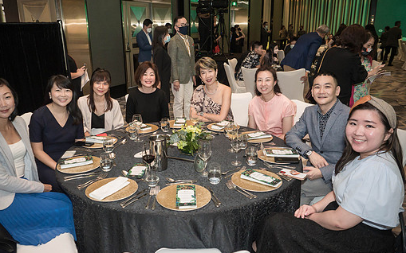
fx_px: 321
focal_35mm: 29
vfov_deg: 43.1
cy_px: 131
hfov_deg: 64.5
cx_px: 184
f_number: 2.8
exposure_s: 1/80
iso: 1600
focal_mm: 12
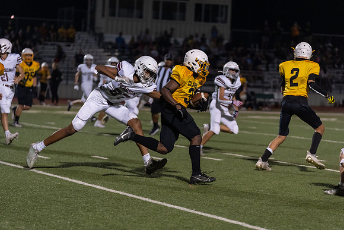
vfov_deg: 9.7
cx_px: 172
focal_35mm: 142
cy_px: 115
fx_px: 1357
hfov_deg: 14.4
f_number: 3.2
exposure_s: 1/1000
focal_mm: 142
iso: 4000
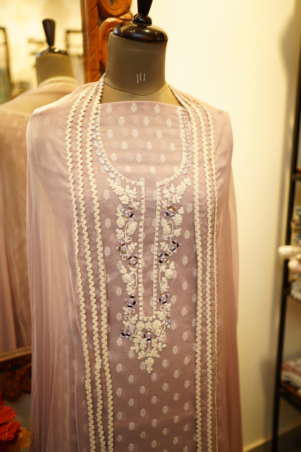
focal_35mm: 35
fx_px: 439
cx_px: 150
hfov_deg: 37.9
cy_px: 226
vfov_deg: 54.4
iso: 160
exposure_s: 1/125
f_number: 2
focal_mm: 35
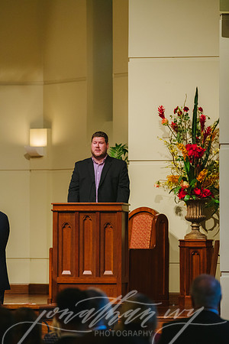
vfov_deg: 10.3
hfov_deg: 6.9
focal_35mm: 200
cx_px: 114
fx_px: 1908
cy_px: 172
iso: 1600
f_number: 2.8
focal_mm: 200
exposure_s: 1/125
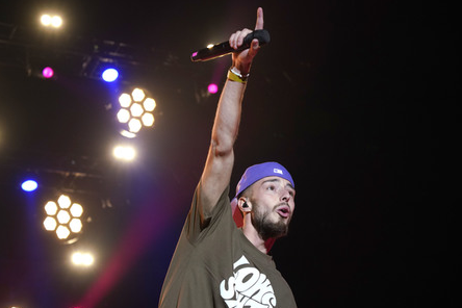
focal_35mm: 65
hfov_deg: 31.0
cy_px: 154
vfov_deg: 20.9
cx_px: 233
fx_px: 834
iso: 2000
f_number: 4.5
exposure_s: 1/250
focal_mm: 64
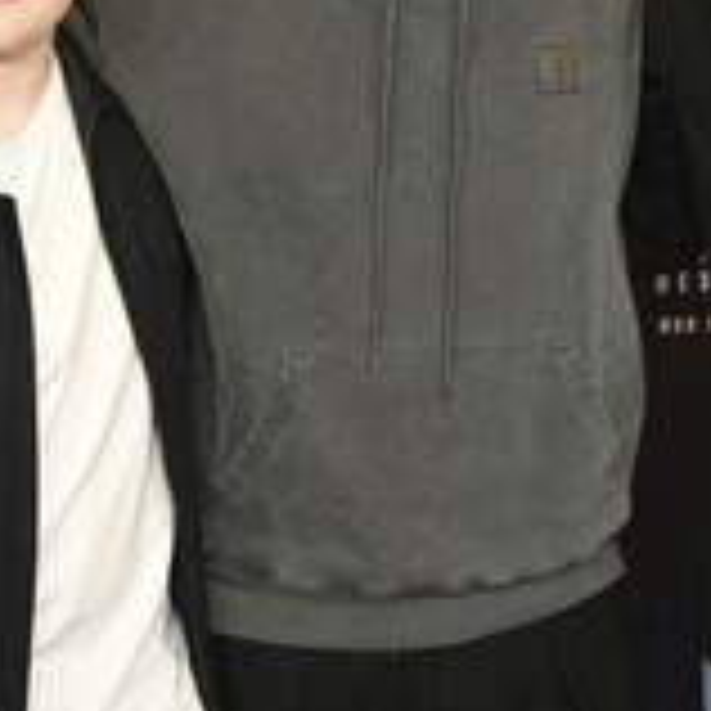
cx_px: 682
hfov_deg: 12.3
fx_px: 3277
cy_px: 122
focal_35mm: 141
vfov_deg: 12.3
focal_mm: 58
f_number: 5.6
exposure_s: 1/160
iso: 1000
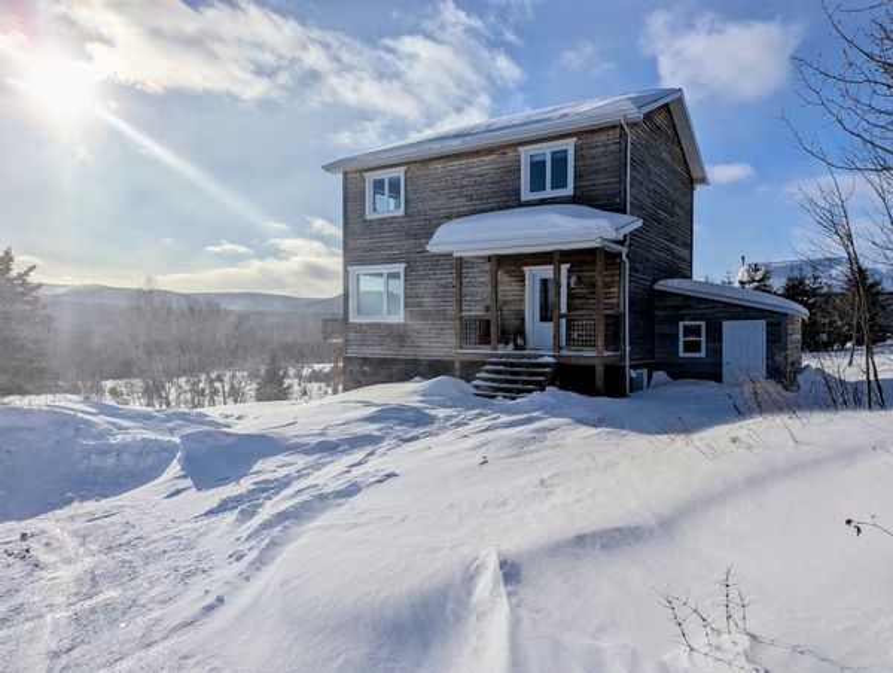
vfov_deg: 57.0
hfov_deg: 71.5
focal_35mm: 24
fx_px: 620
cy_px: 336
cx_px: 446
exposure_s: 1/16129
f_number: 1.85
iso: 54
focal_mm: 6.81
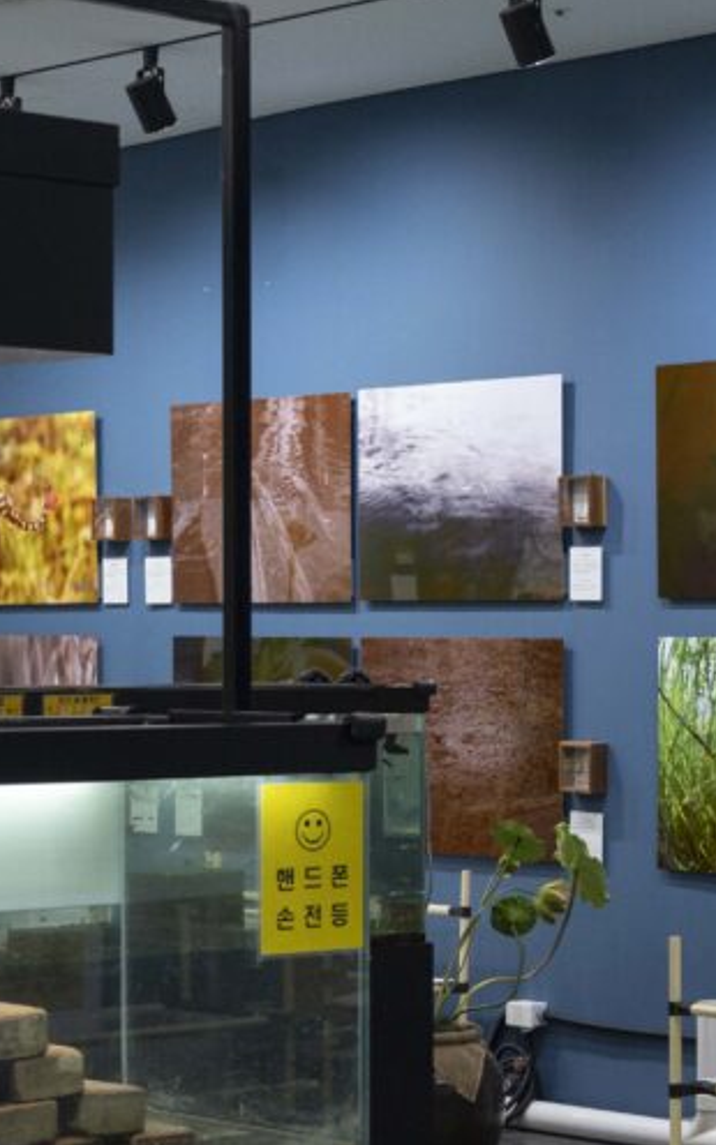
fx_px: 3091
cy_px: 701
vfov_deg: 21.0
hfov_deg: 12.6
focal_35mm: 99
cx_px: 1072
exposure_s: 1/160
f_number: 5.6
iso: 4000
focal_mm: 47
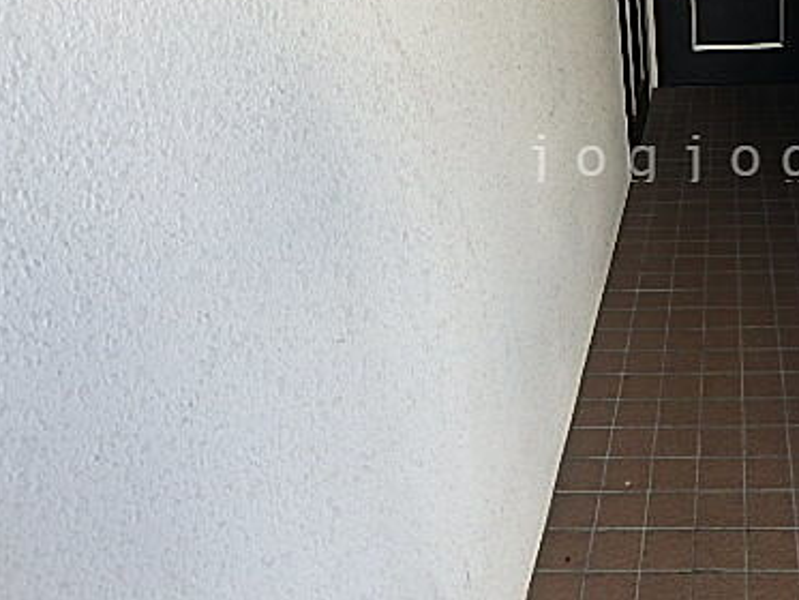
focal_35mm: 36
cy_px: 156
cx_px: 675
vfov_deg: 38.7
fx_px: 831
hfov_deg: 47.6
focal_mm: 3.7
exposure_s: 1/60
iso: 200
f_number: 3.5
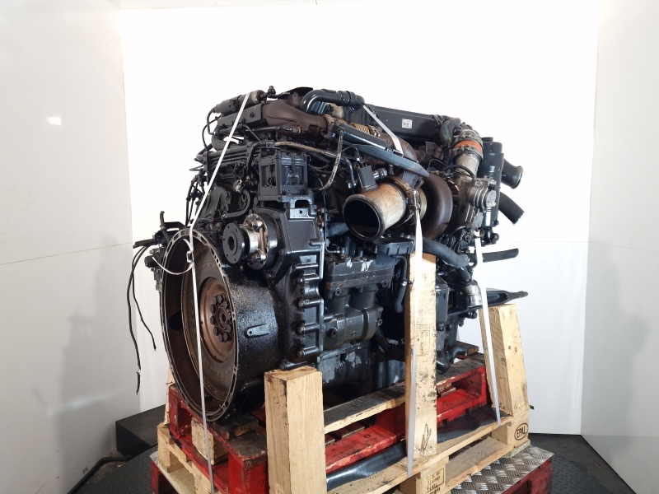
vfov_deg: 58.9
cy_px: 247
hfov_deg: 73.9
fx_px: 438
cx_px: 330
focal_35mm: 23
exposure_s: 1/50
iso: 100
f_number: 1.8
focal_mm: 6.4
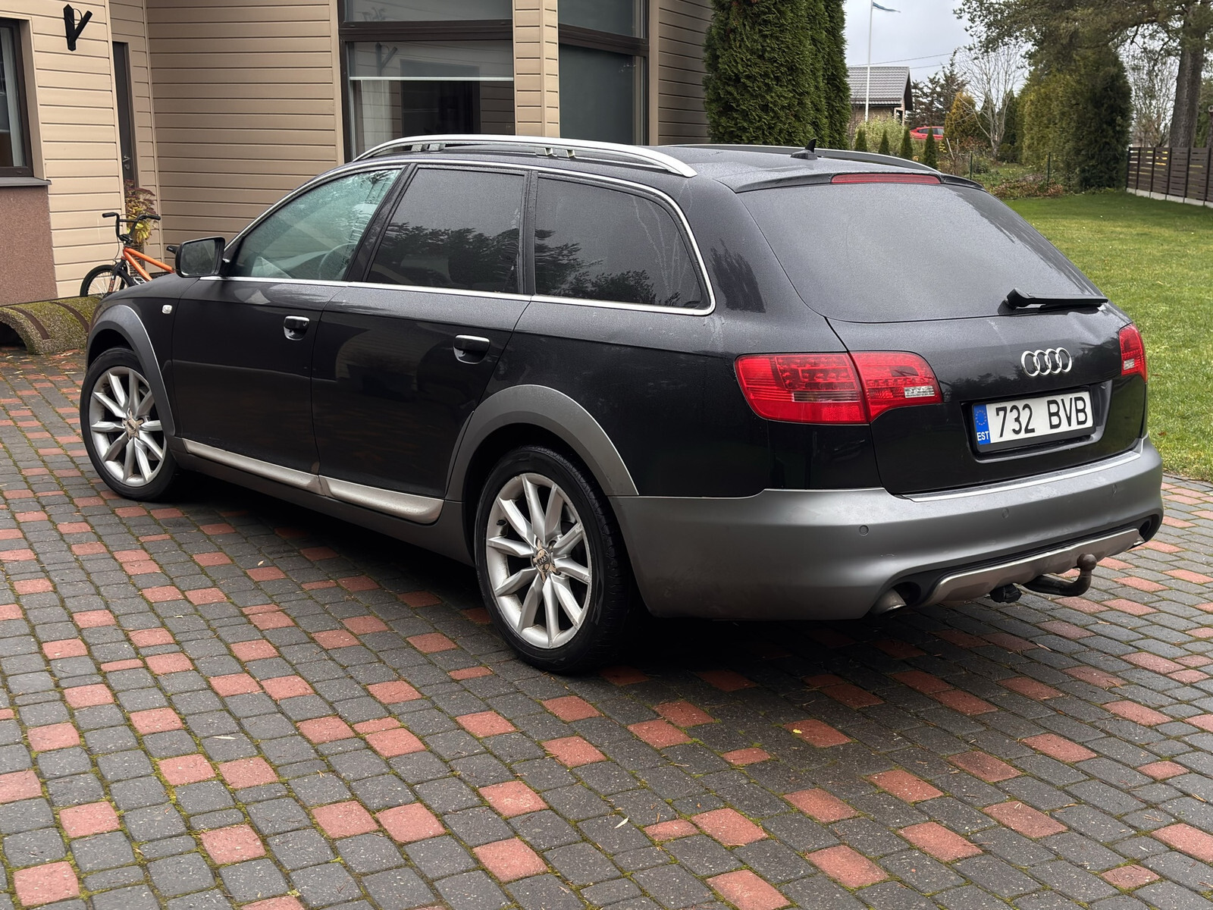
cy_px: 455
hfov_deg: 67.3
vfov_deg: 53.1
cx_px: 606
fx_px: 911
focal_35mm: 26
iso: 80
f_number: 1.6
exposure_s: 1/86
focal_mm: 5.96
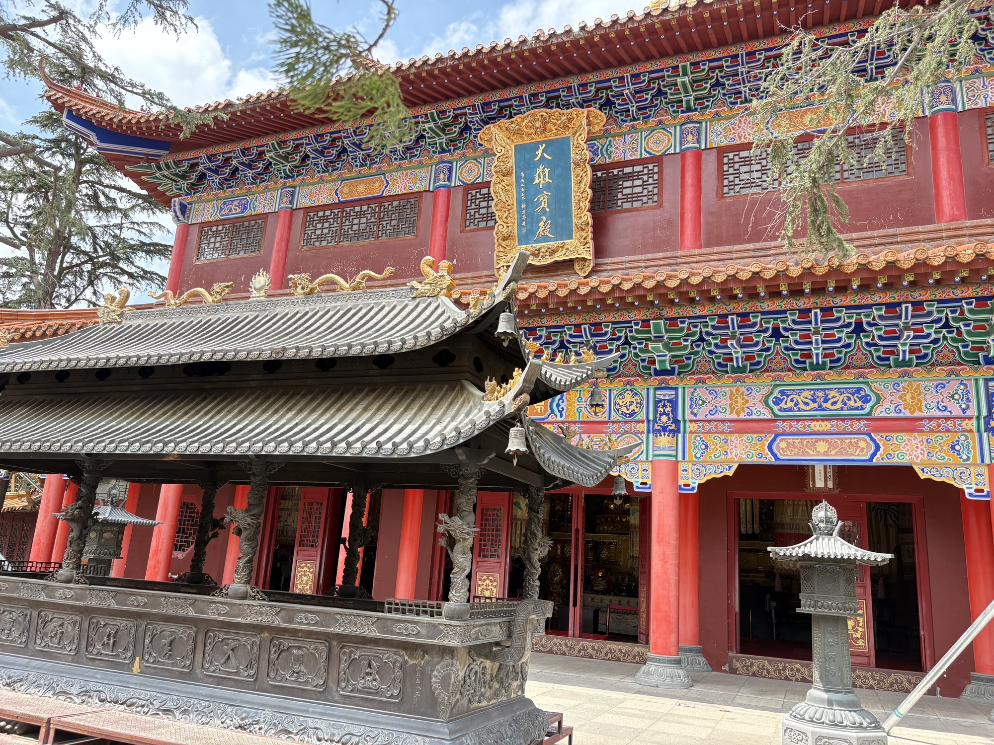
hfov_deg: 67.3
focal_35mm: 26
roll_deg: -3.2
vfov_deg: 53.1
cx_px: 497
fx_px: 747
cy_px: 372
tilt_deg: +14.5
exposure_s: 1/687
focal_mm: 5.96
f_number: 1.6
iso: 64
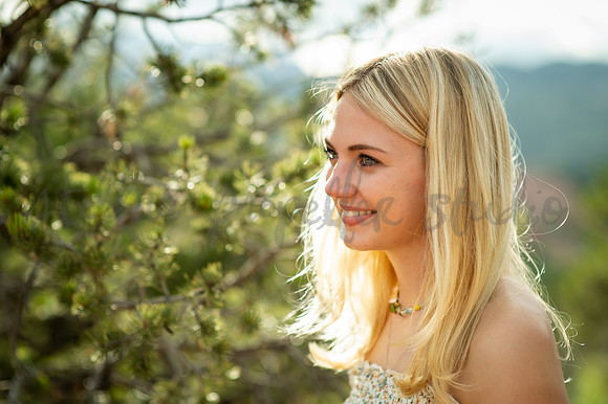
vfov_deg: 16.1
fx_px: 1435
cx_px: 304
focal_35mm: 85
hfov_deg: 23.9
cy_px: 202
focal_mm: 85
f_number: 2.2
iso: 200
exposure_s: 1/1250
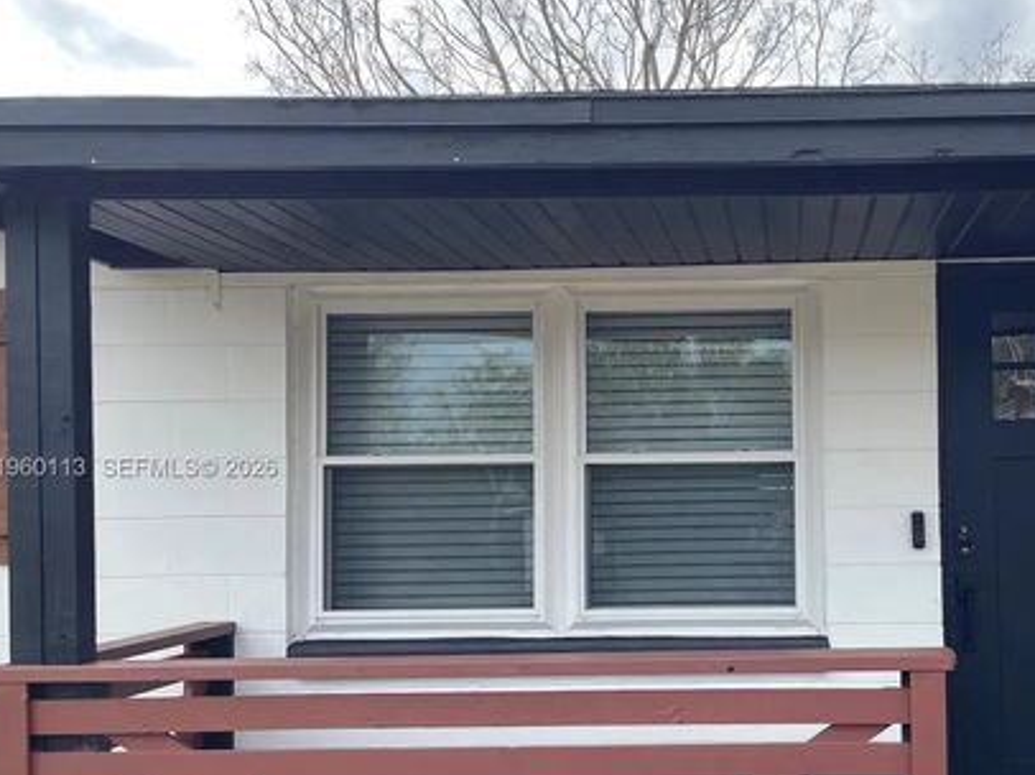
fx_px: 1225
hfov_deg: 44.3
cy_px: 469
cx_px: 775
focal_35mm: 41
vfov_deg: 35.0
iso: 50
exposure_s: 1/1036
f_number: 1.6
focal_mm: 5.1
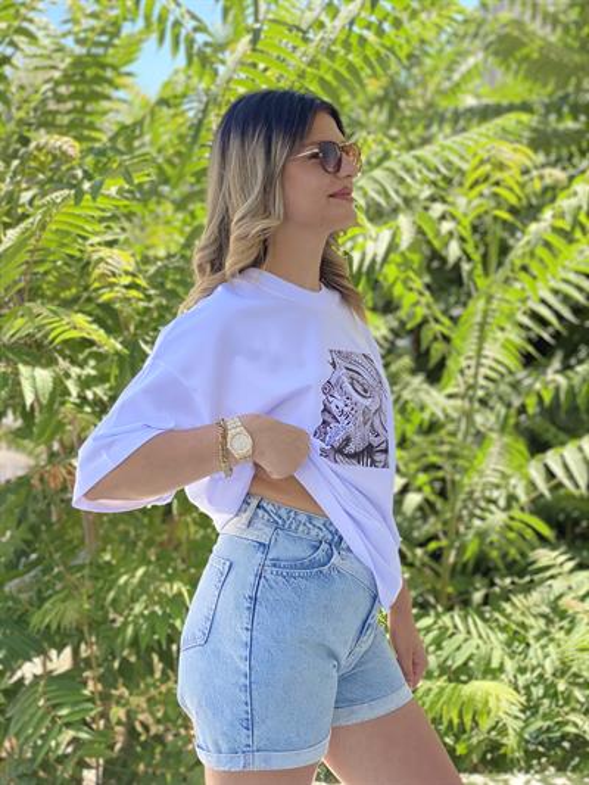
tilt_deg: -5.3
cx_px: 294
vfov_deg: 36.8
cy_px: 392
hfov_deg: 28.0
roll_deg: -2.1
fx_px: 1179
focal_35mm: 52
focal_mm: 6
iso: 20
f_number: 2
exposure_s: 1/279
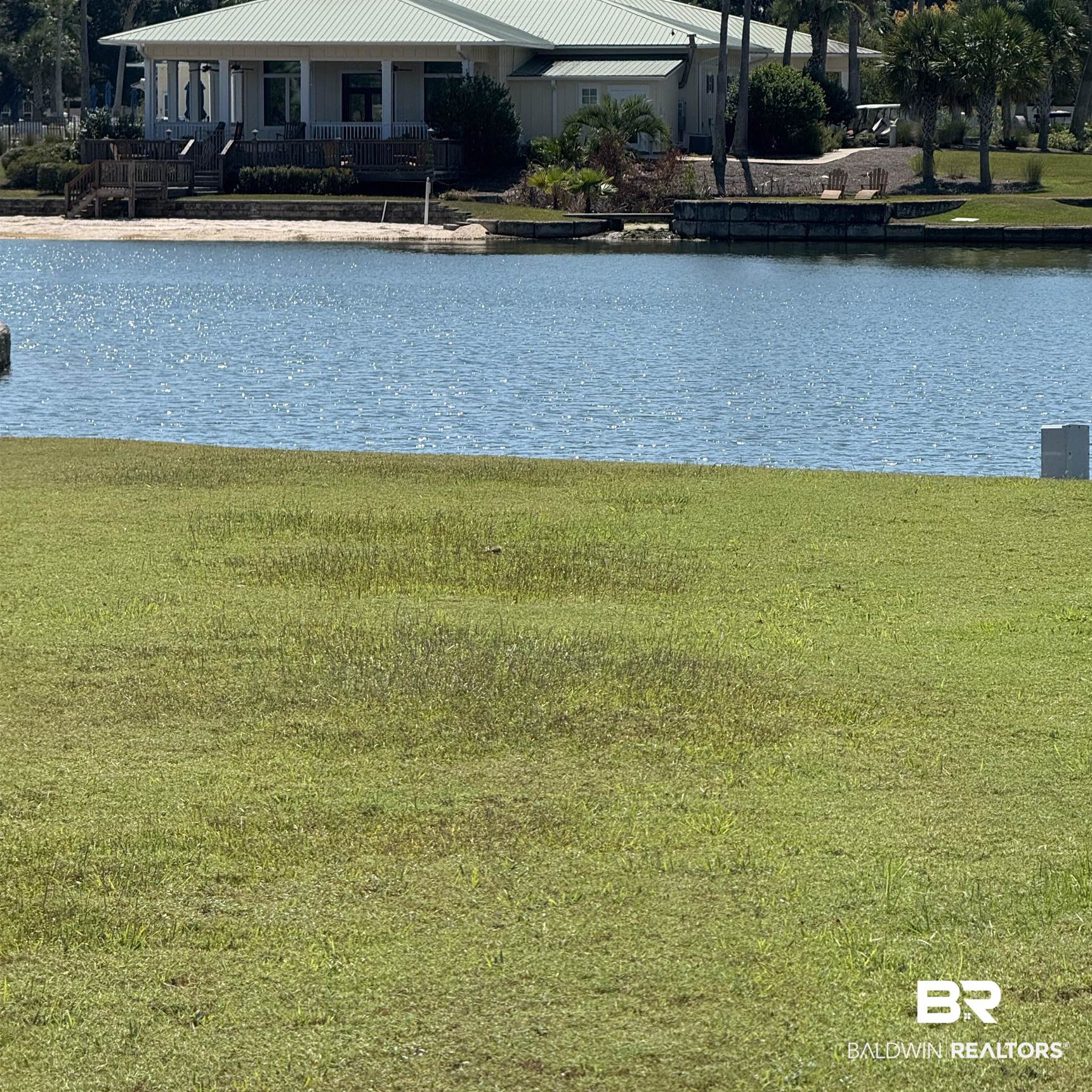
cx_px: 548
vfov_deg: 12.3
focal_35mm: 142
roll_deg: -0.1
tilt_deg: -1.8
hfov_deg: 12.3
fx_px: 5068
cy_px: 369
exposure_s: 1/1969
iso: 50
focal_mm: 15.66
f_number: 2.8
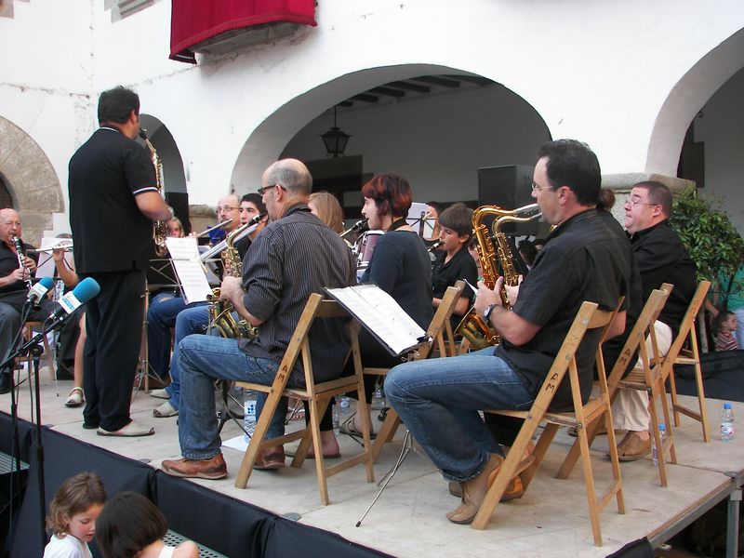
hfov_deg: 51.4
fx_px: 774
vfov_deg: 39.7
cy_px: 279
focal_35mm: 36
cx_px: 372
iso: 50
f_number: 2.8
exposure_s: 1/40
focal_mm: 6
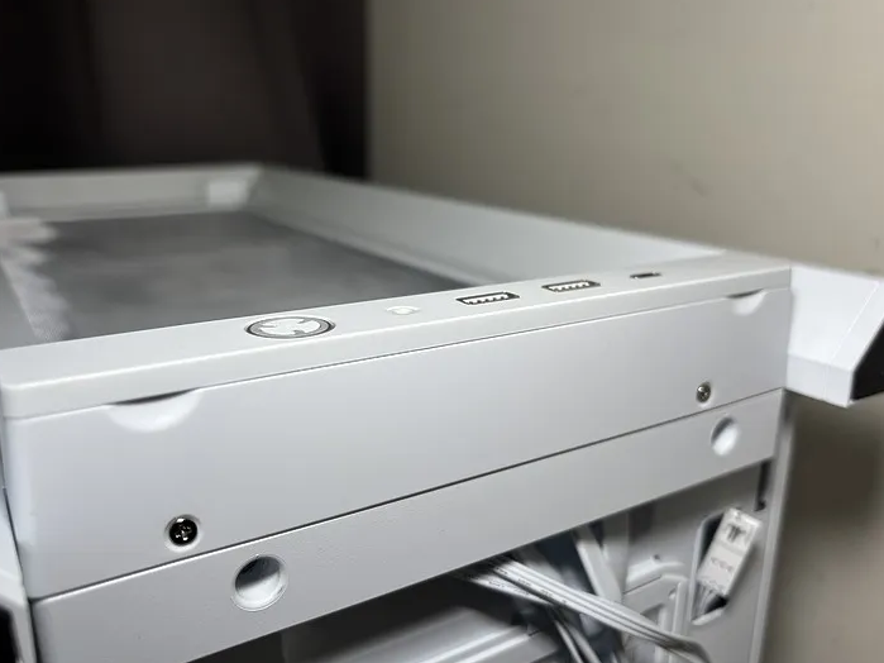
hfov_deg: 61.7
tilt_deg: -17.2
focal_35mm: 29
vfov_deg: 48.2
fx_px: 740
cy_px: 342
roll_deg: -0.3
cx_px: 455
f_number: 1.6
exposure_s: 1/120
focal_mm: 5.96
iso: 40
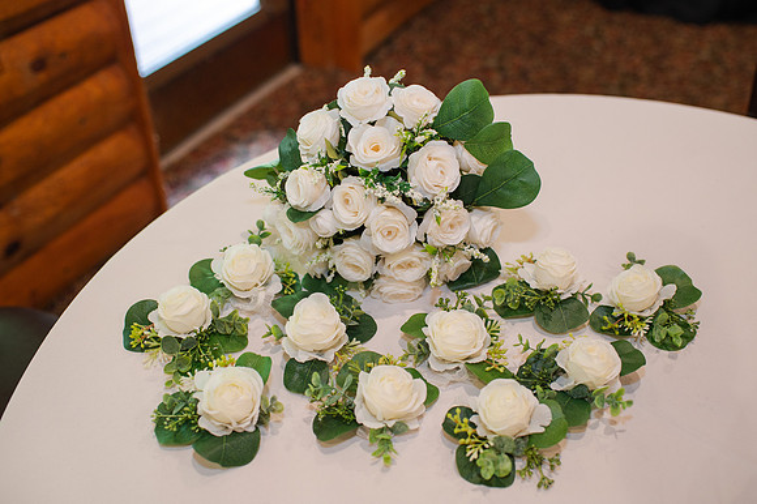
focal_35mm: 37
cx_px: 378
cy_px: 265
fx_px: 775
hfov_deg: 52.1
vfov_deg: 36.0
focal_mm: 35
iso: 800
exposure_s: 1/200
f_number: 3.2
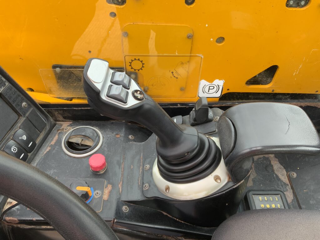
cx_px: 160
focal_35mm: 29
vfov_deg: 48.2
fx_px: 268
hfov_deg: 61.7
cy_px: 120
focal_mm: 3
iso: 50
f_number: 1.8
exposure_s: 1/122
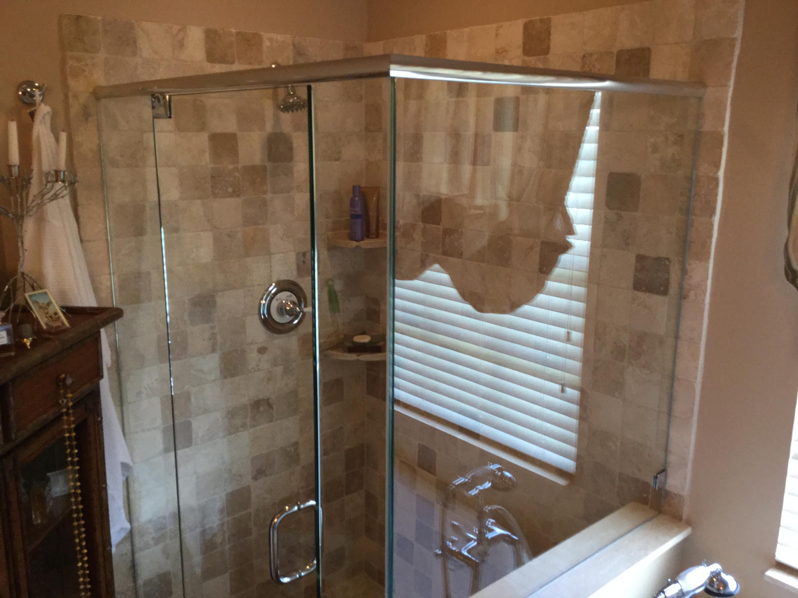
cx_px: 399
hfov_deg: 58.4
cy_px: 299
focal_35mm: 31
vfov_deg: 45.4
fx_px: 715
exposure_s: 1/30
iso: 160
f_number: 2.4
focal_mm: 3.3
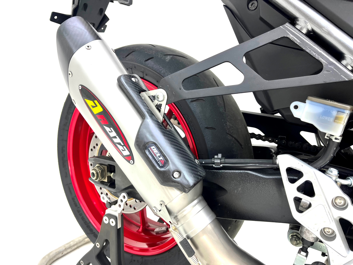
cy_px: 132
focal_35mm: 26
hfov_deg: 67.3
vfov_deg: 53.1
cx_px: 176
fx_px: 265
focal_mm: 5.1
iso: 80
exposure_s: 1/100
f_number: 1.6
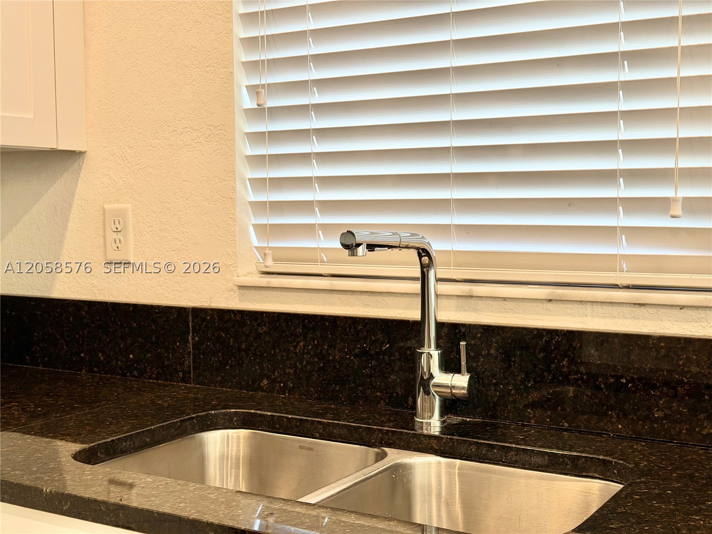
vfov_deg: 30.3
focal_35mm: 48
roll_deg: +0.4
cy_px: 267
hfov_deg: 39.7
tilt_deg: -4.1
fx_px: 987
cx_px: 356
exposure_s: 1/60
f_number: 1.78
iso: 64
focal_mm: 6.76
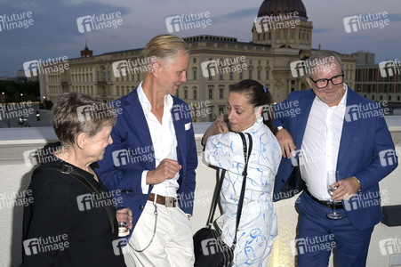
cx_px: 200
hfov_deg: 58.8
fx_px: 356
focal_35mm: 32
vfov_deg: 41.1
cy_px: 134
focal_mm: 32
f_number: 5.6
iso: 800
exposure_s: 1/100
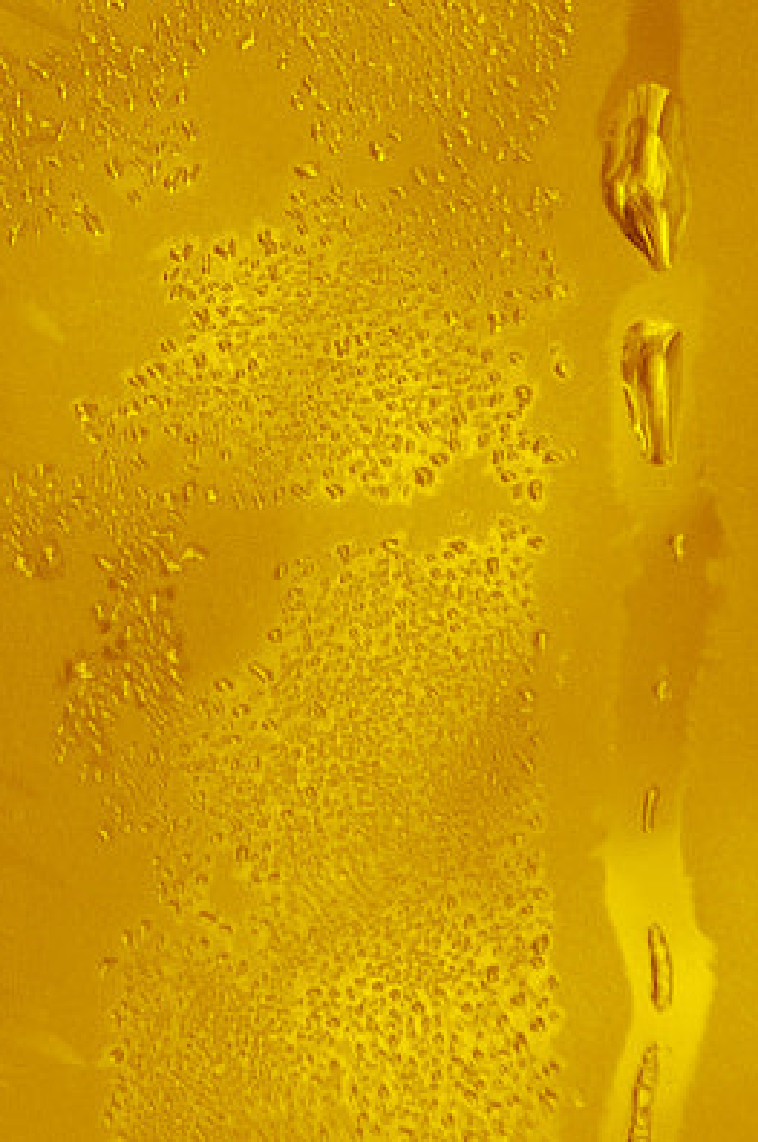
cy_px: -666
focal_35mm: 333
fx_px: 10545
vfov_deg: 6.1
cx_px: -517
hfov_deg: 4.1
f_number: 5
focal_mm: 55
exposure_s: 1/250
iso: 200
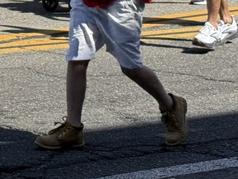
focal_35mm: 235
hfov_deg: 8.4
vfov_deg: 6.2
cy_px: -106
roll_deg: -1.2
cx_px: -23
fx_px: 1617
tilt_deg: -2.5
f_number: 1.78
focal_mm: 6.76
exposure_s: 1/3226
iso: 80
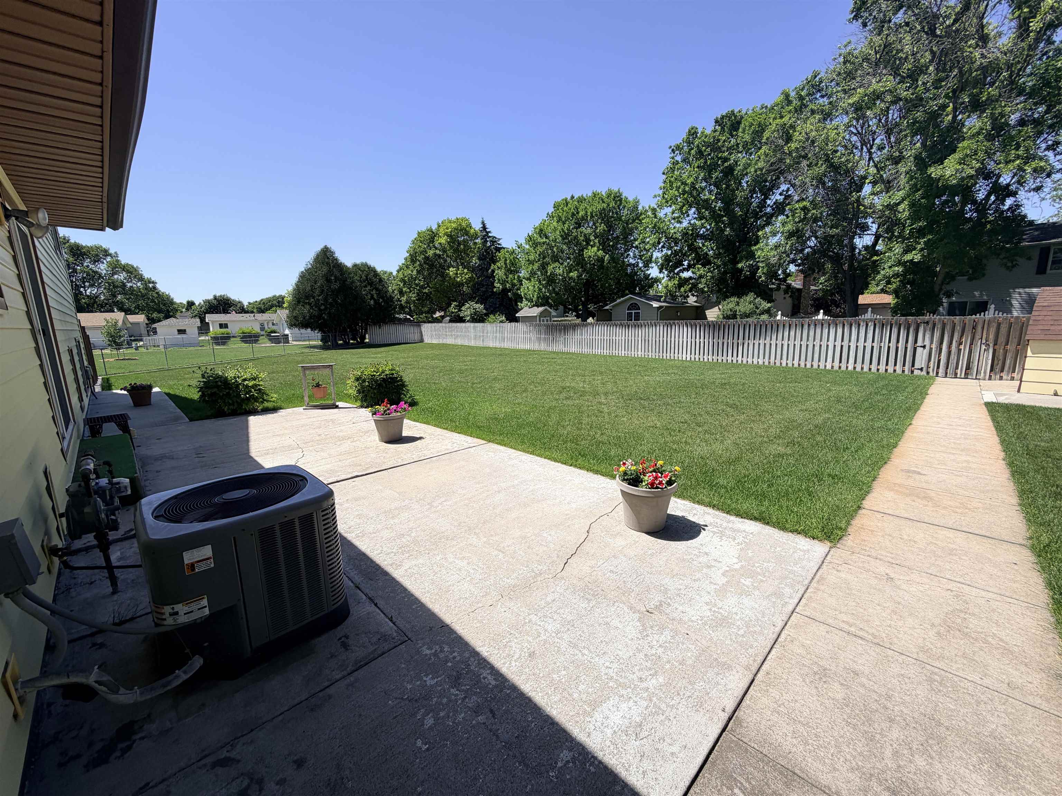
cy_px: 398
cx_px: 531
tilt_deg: -11.2
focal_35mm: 14
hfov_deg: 102.1
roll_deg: +1.4
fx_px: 430
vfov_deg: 85.7
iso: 20
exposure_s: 1/928
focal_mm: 2.22
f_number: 2.2
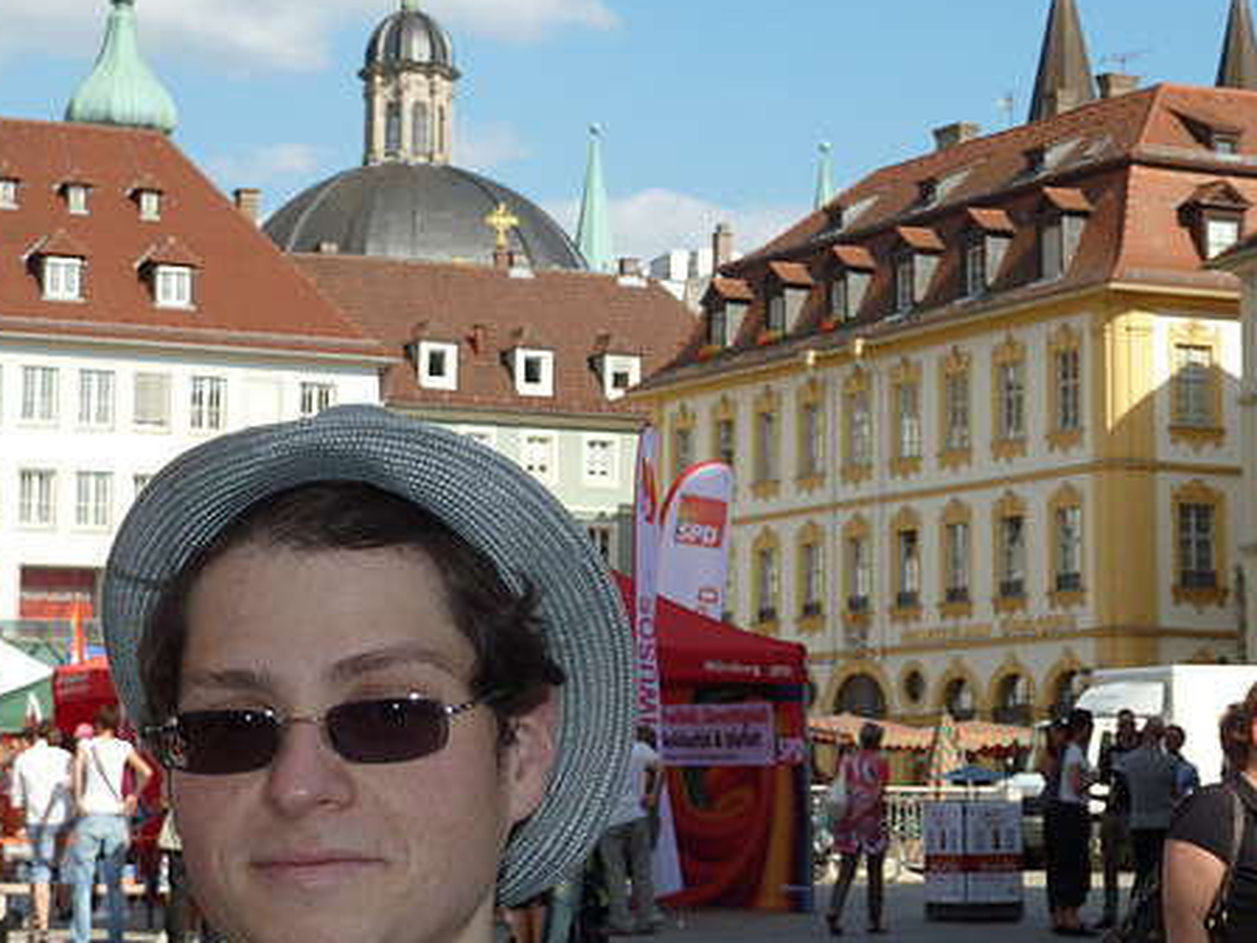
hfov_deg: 19.4
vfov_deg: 14.6
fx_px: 3668
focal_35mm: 101
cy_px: 394
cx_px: 682
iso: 100
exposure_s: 1/640
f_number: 4.2
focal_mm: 12.8
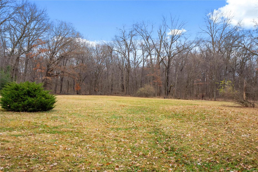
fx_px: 258
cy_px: 86
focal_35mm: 36
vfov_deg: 36.9
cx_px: 129
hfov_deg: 53.1
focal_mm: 18
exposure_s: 1/50
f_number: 8
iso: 400
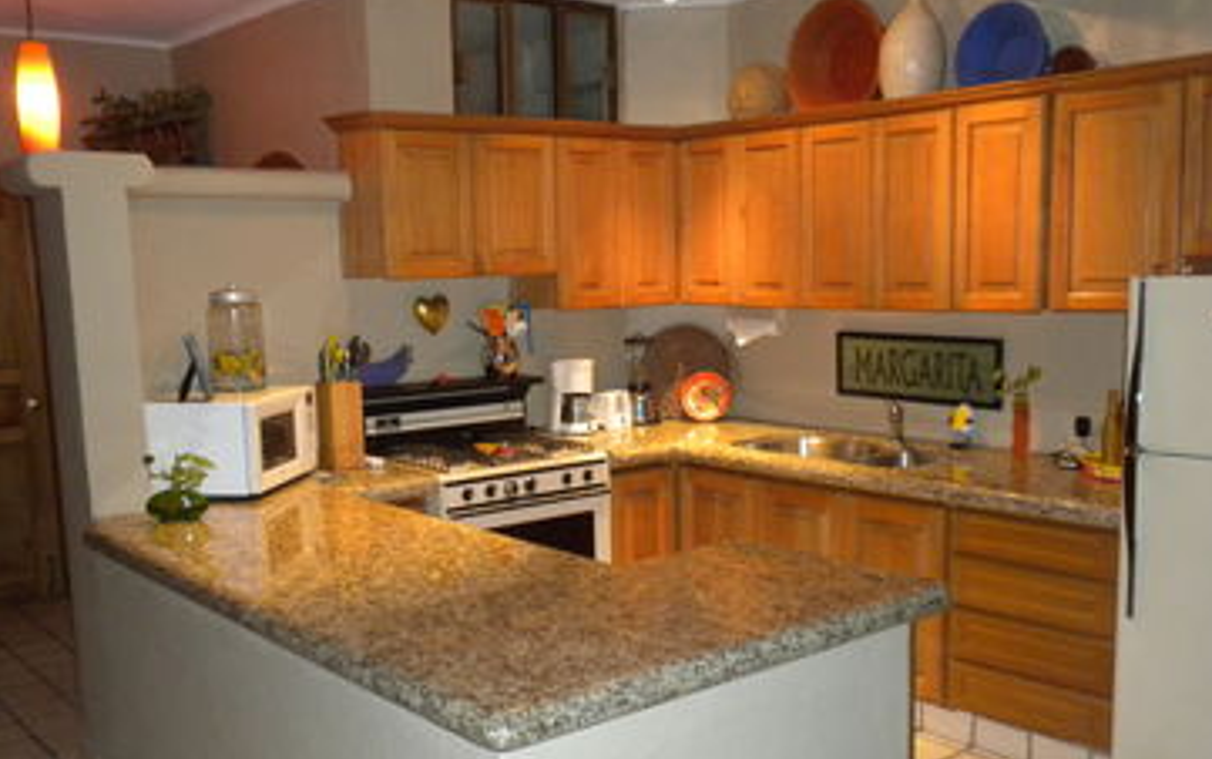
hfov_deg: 49.3
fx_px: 1322
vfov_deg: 31.9
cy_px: 450
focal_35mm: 40
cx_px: 611
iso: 400
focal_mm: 6.6
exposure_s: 1/30
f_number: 3.5
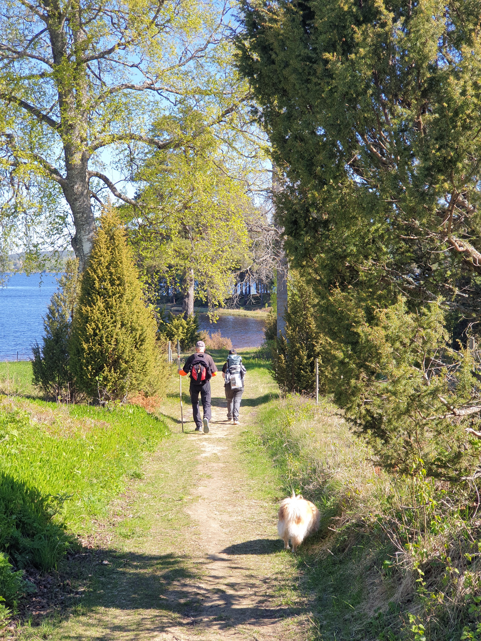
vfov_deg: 36.8
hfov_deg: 28.0
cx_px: 240
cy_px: 320
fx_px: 963
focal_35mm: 52
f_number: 2.4
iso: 100
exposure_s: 1/279
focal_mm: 6
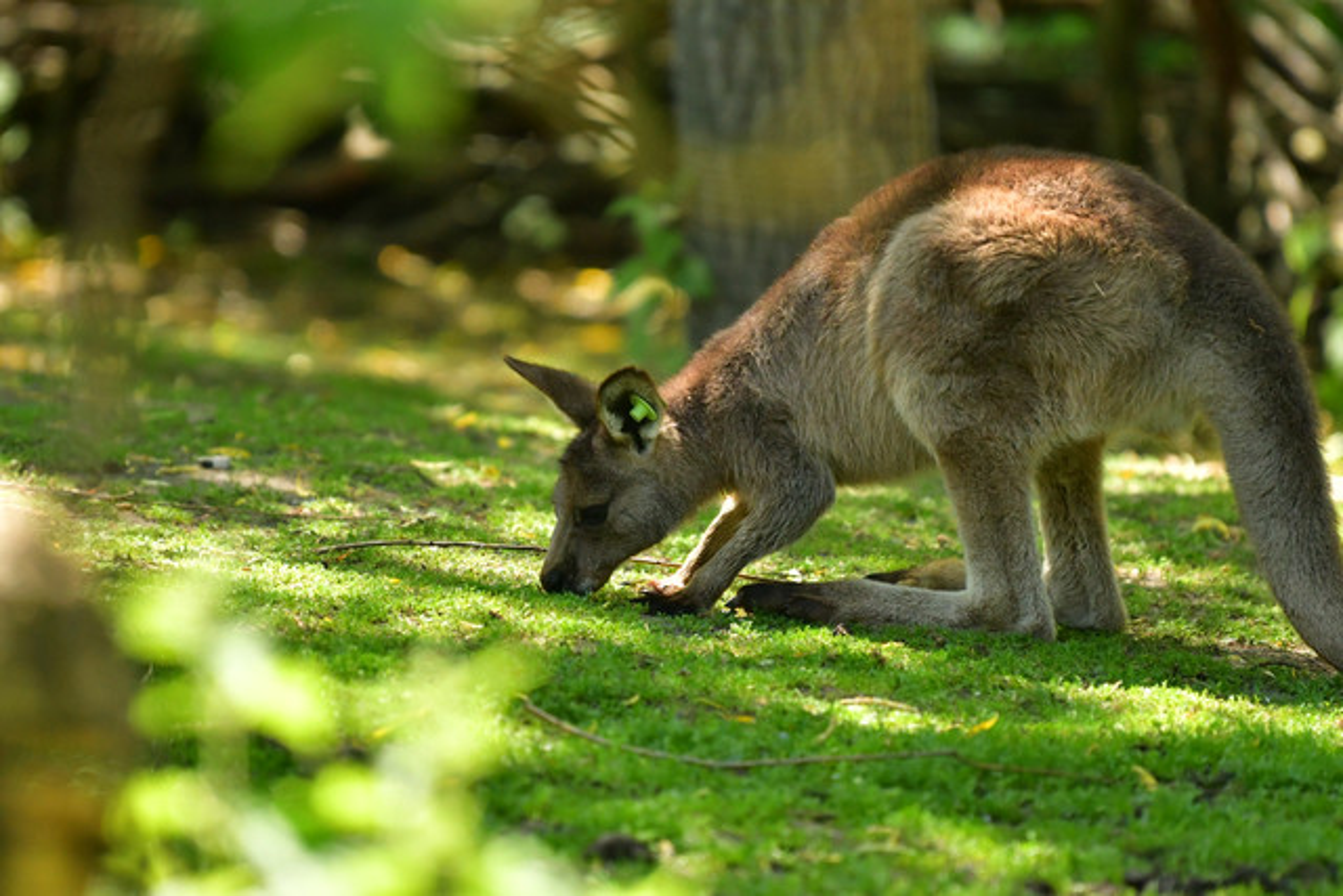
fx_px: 14925
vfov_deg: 3.4
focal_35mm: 400
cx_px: 672
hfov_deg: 5.2
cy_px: 448
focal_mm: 200
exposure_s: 1/5000
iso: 1250
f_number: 2.8
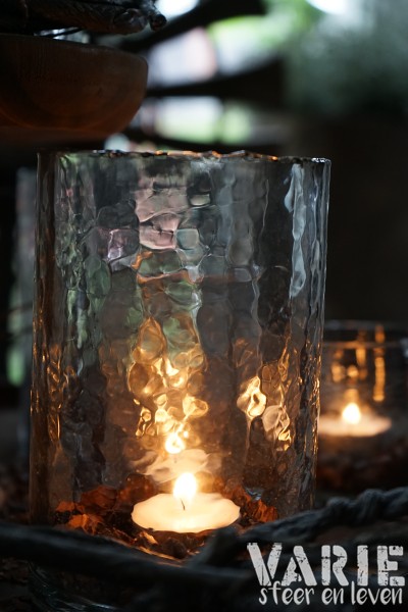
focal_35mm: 64
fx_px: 1088
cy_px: 306
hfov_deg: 21.2
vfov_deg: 31.4
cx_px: 204
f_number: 5.6
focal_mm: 64
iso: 1600
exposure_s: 1/80
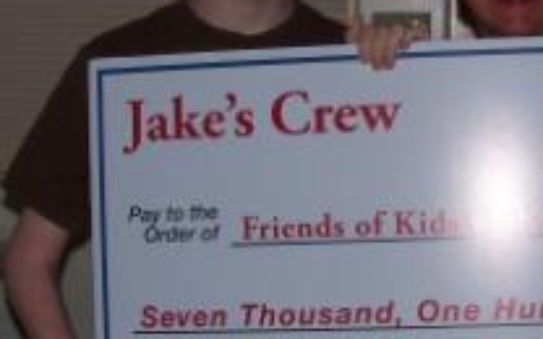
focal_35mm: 105
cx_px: 415
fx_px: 1554
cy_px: 196
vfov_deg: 12.5
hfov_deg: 19.7
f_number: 5.6
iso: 64
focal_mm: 9.36
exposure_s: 1/30
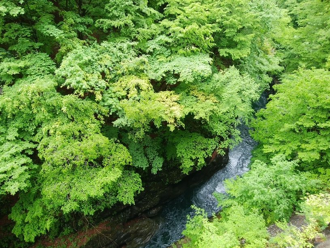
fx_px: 210
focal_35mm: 22
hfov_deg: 76.4
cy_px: 124
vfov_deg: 61.1
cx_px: 165
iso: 32
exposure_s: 1/24
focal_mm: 3
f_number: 2
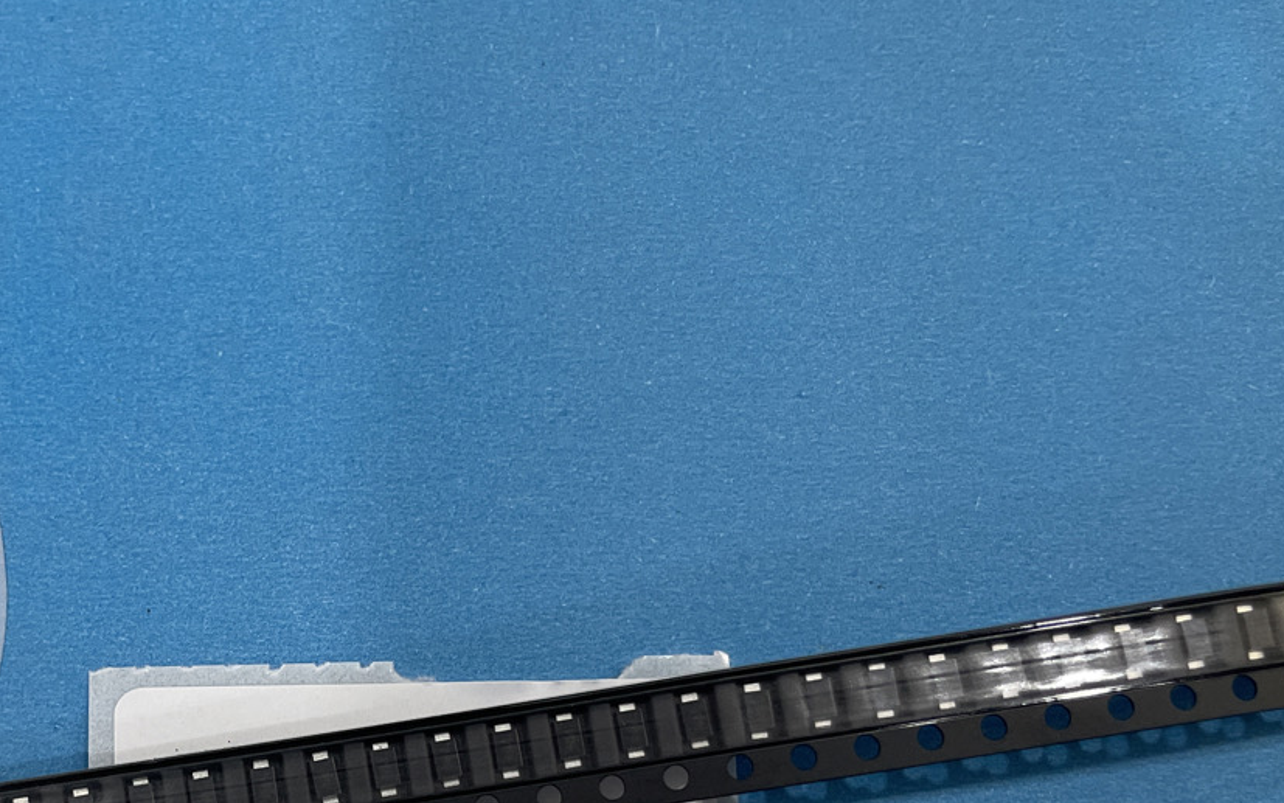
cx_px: 273
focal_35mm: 48
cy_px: 724
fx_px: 1680
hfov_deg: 40.3
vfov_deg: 26.0
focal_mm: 4.2
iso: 100
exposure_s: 1/100
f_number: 1.6
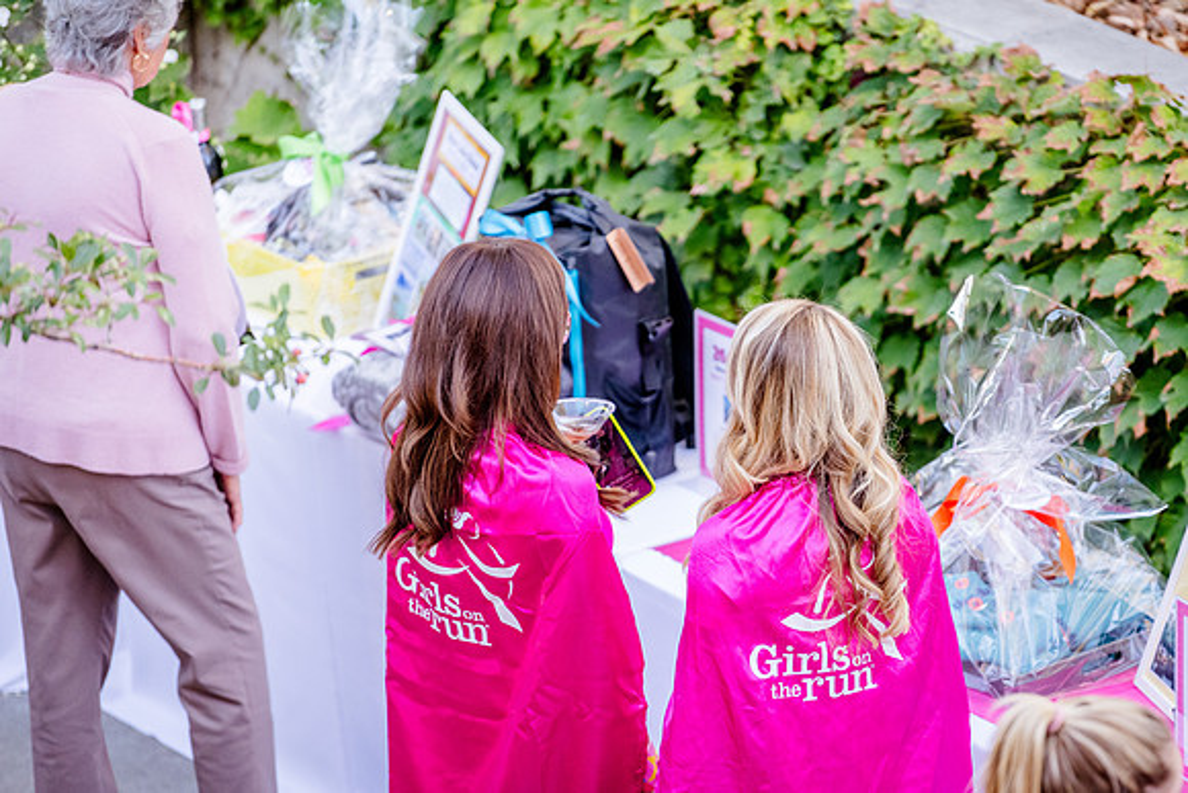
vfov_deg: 5.2
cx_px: 786
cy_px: 522
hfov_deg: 7.8
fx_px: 8739
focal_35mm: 265
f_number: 2.8
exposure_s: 1/500
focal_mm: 200
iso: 1000
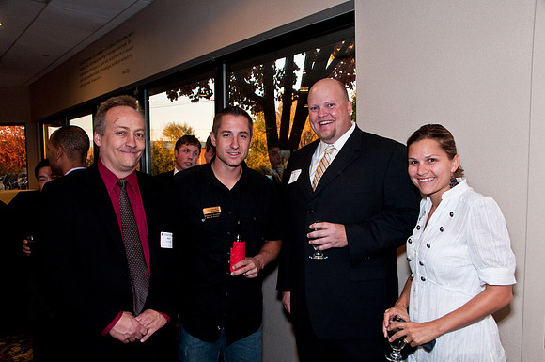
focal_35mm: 30
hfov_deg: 62.0
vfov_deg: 43.5
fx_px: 454
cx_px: 272
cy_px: 181
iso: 640
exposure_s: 1/60
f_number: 6.3
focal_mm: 20
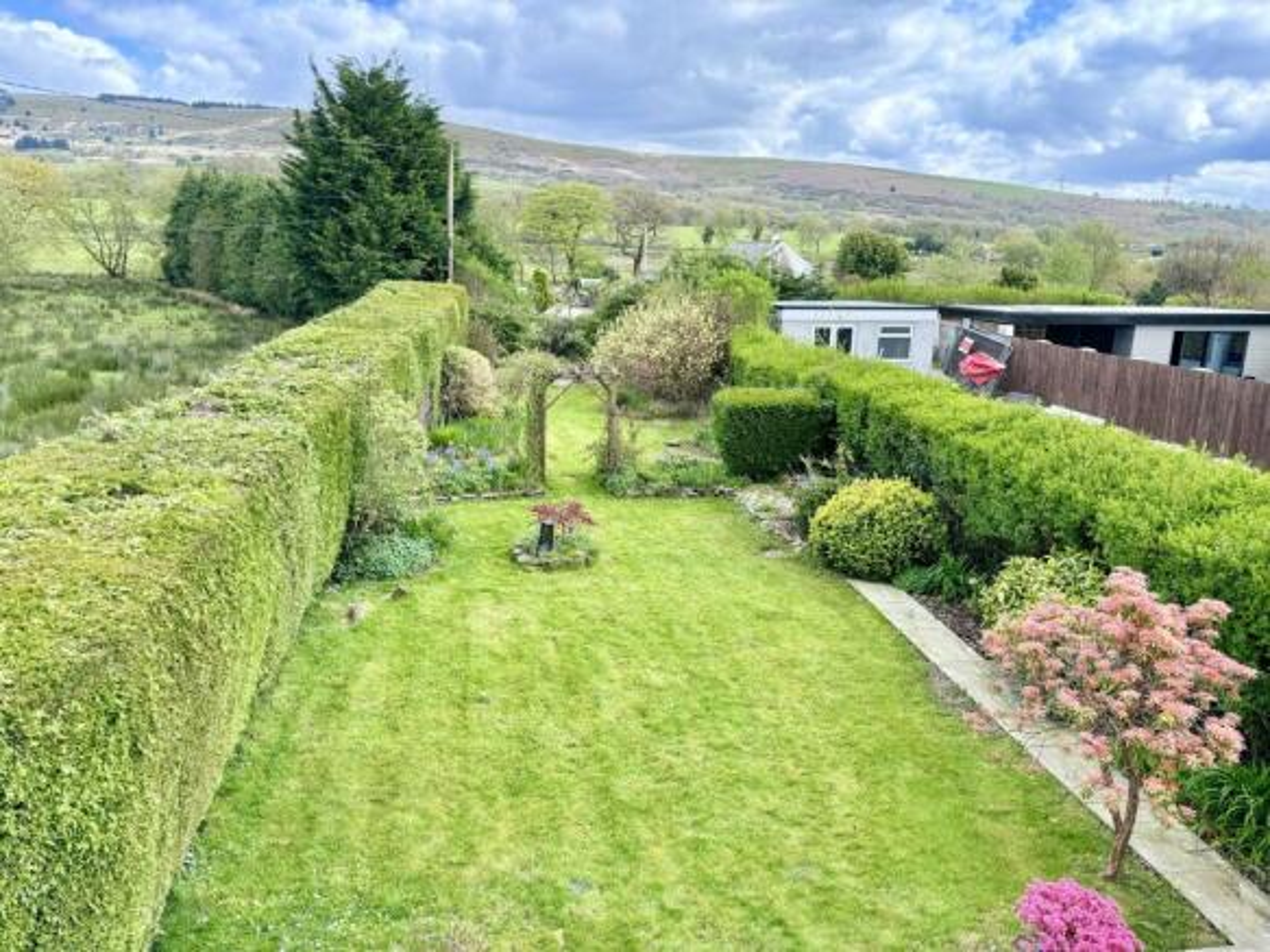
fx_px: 954
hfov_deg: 67.3
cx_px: 635
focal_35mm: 26
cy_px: 476
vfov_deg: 53.0
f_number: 1.6
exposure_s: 1/654
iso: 50
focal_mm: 5.96
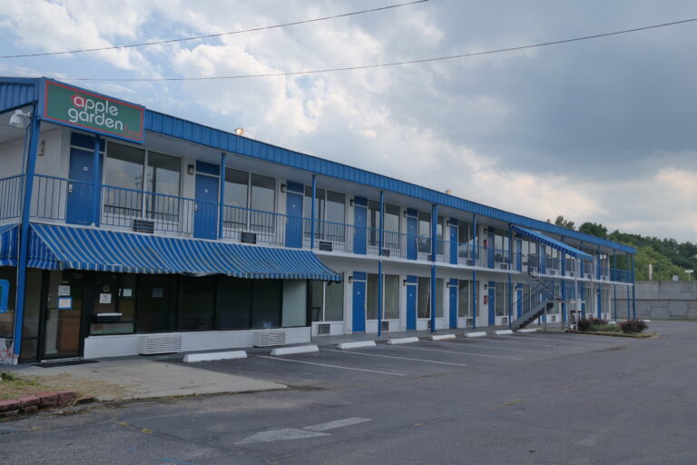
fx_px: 581
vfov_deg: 43.6
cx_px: 348
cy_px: 232
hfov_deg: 61.9
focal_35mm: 30
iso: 100
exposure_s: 1/320
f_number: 6.3
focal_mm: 20
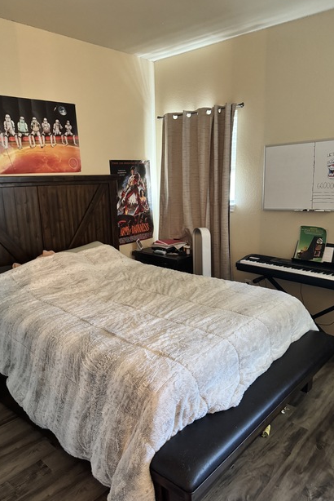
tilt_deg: -12.2
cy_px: 254
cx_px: 160
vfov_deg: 69.4
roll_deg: +1.6
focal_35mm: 26
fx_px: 361
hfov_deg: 49.6
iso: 640
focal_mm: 6.76
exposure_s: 1/40
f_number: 1.78
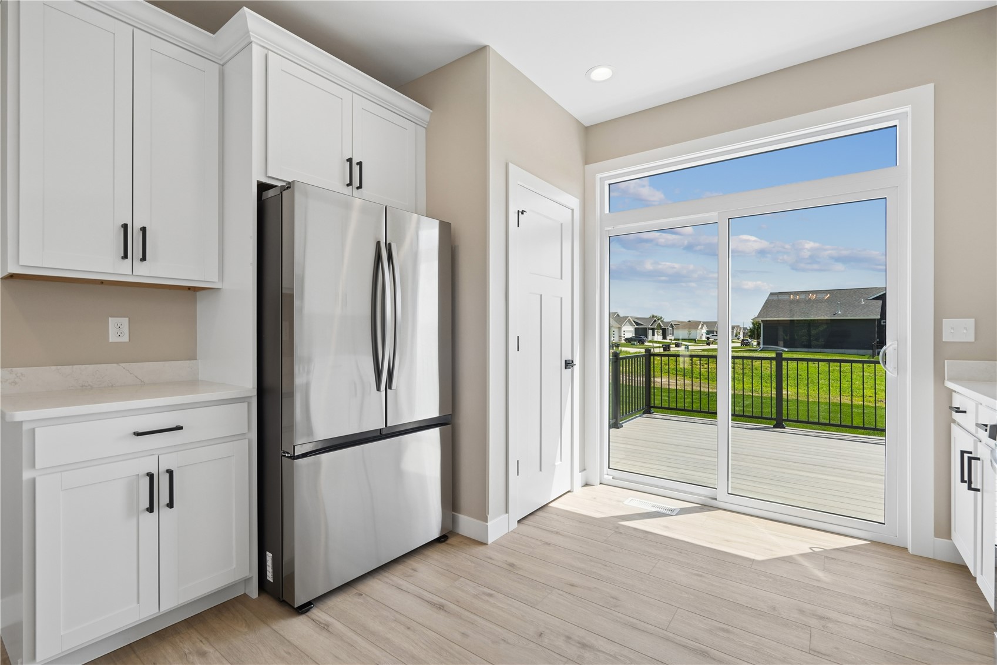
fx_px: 443
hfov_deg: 96.7
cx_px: 498
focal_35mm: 16
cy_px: 332
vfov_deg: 73.7
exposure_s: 1/200
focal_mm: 16
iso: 400
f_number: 10
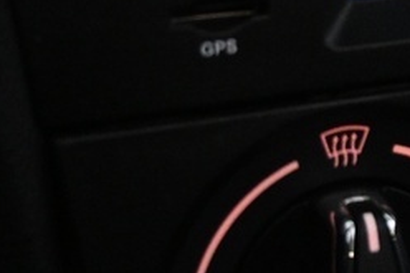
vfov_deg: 8.5
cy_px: -154
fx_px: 1787
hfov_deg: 12.0
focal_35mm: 157
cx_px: 737
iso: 1600
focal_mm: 16
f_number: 3.5
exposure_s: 1/80
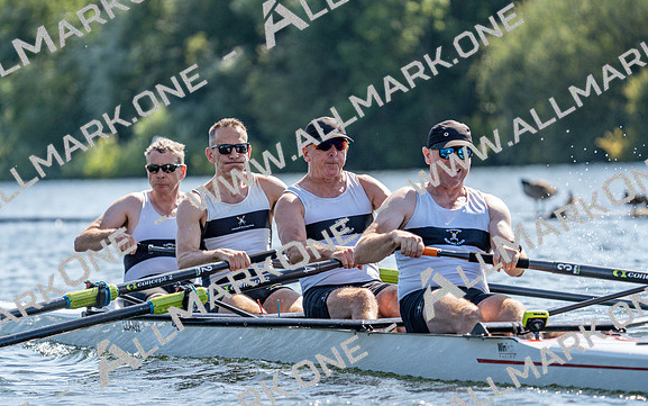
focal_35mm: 343
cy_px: 214
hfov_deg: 6.1
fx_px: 6059
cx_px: 325
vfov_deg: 3.8
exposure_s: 1/2000
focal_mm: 335
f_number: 6.3
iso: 500
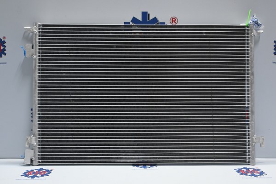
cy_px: 92
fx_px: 287
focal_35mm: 38
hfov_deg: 51.3
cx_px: 138
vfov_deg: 35.5
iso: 450
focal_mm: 25
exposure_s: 1/40
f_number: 4.2
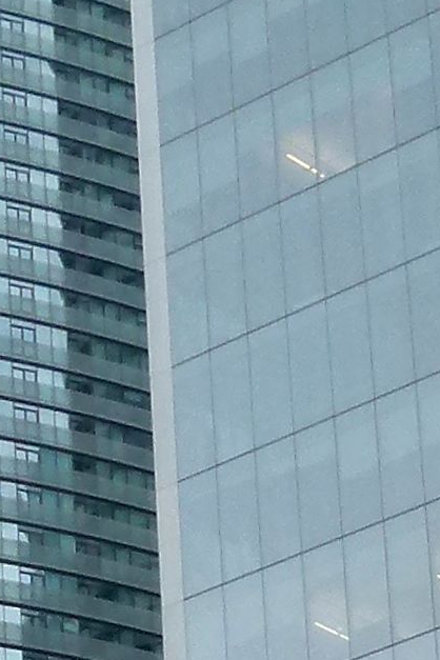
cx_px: -292
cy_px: 884
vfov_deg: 9.4
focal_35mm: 215
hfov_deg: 6.3
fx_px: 3941
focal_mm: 5.4
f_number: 3.6
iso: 160
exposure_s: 1/125
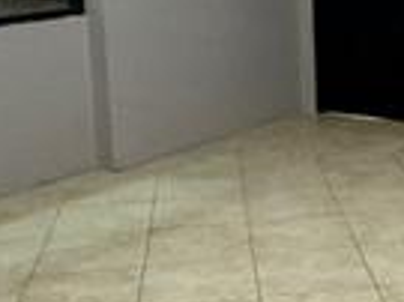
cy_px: 21
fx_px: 968
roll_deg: -1.4
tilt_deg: -9.9
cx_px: 416
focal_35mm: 83
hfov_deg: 22.5
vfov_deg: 17.4
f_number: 2.2
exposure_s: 1/60
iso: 320
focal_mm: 2.22
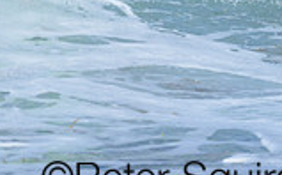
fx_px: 27607
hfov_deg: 0.6
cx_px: 190
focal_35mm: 3596
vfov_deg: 0.4
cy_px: -174
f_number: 6.3
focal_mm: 800
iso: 280
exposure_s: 1/2000
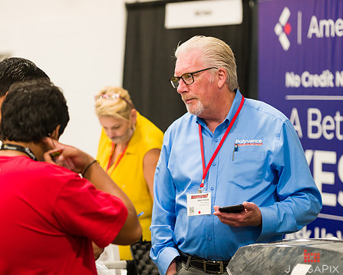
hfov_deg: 13.2
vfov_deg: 10.6
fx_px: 1483
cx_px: 136
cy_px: 141
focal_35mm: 146
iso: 2000
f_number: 3.2
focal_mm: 120
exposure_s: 1/125
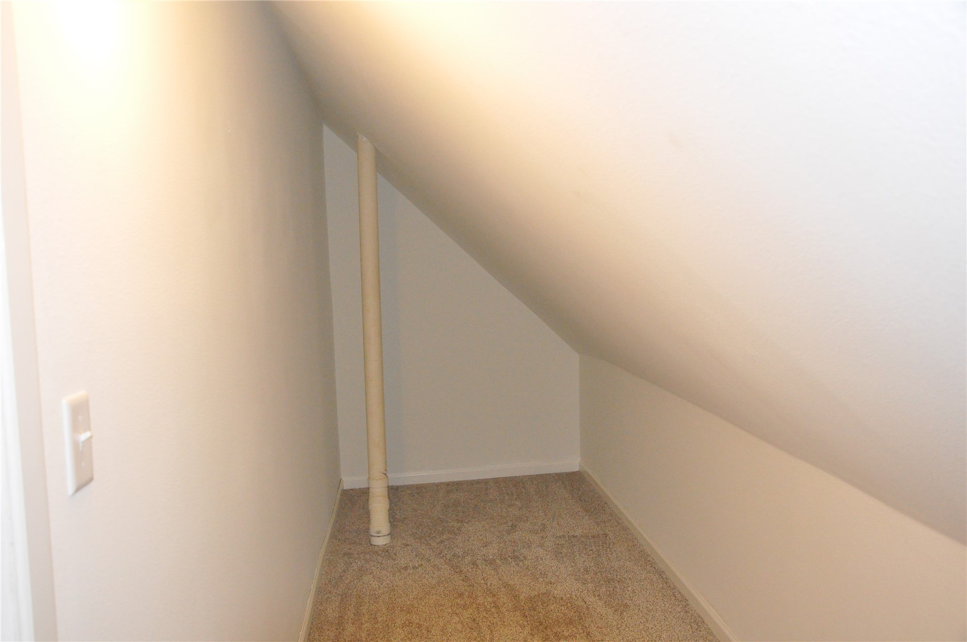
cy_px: 321
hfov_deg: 59.6
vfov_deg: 41.6
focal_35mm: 32
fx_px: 845
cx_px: 484
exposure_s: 1/60
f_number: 5.6
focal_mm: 21
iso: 3200
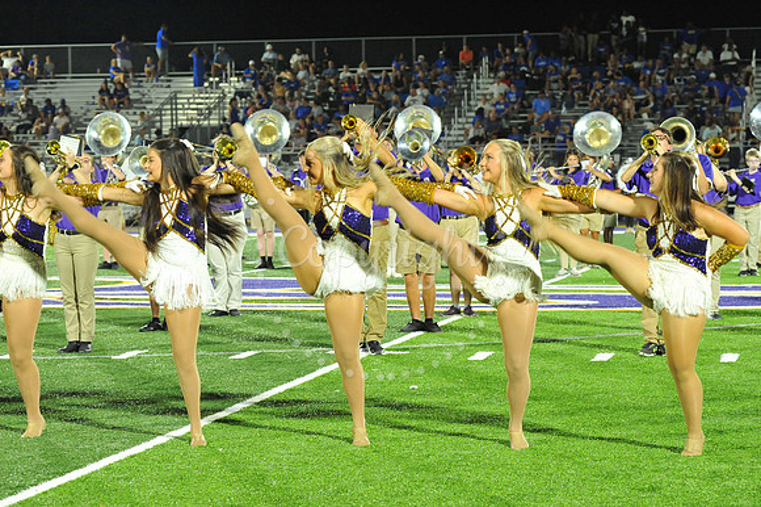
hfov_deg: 19.5
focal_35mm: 105
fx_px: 2218
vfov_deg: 13.0
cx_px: 380
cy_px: 254
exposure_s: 1/250
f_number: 5.6
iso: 5000
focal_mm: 105
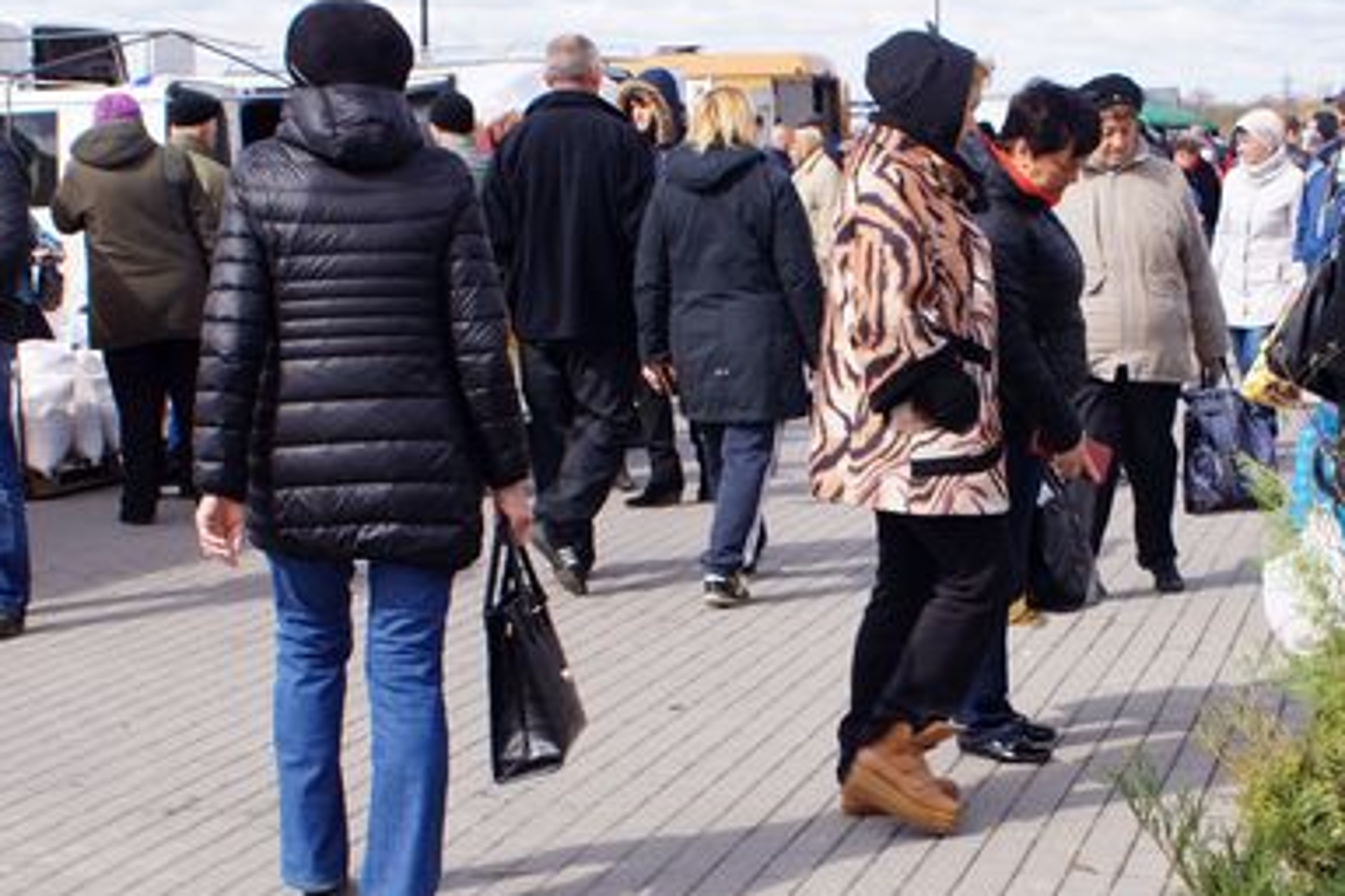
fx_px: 2652
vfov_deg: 19.1
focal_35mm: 71
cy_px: 658
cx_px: 890
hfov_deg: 28.3
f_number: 10
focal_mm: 26
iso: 100
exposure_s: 1/80
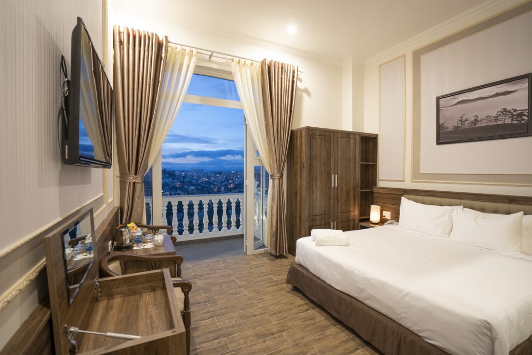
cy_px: 178
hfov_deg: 96.7
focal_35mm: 16
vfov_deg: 73.8
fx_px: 236
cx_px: 266
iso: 1600
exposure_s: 1/25
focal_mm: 16
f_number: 4
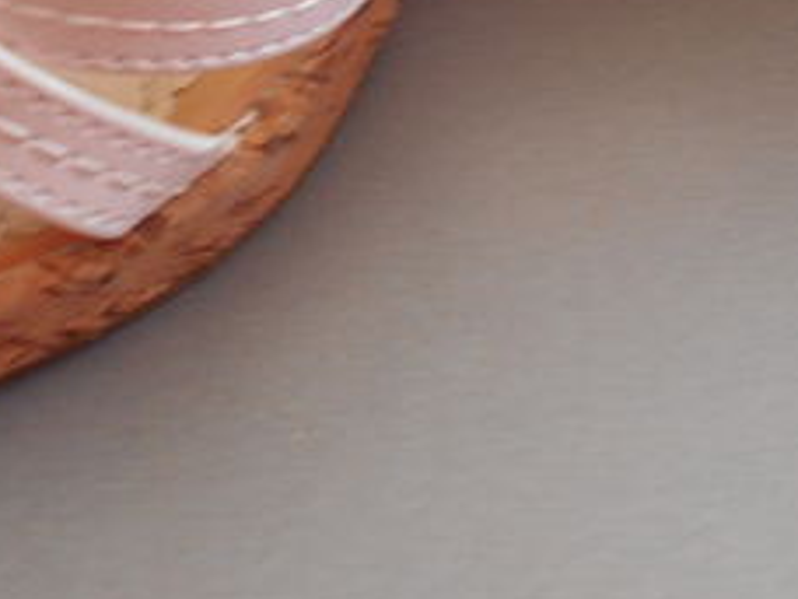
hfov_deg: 16.6
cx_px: 920
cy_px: -196
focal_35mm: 114
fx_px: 2628
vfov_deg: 12.6
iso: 100
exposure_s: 1/30
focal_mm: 4.6
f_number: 3.2
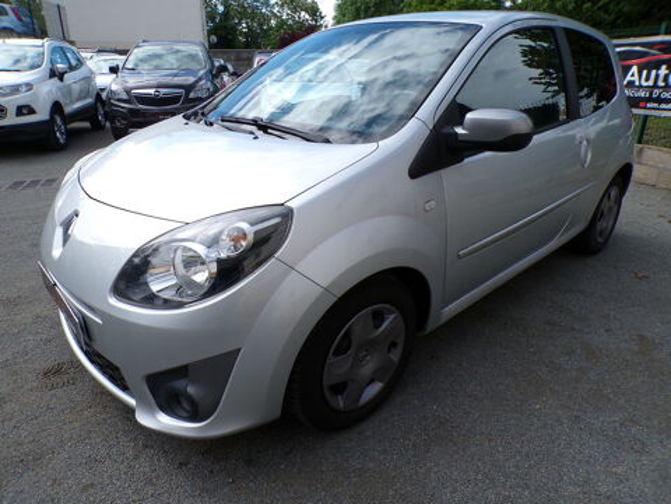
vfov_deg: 56.8
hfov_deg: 71.6
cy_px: 252
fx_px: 465
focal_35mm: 24
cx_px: 336
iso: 100
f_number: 4.4
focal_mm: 4.3
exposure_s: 1/550
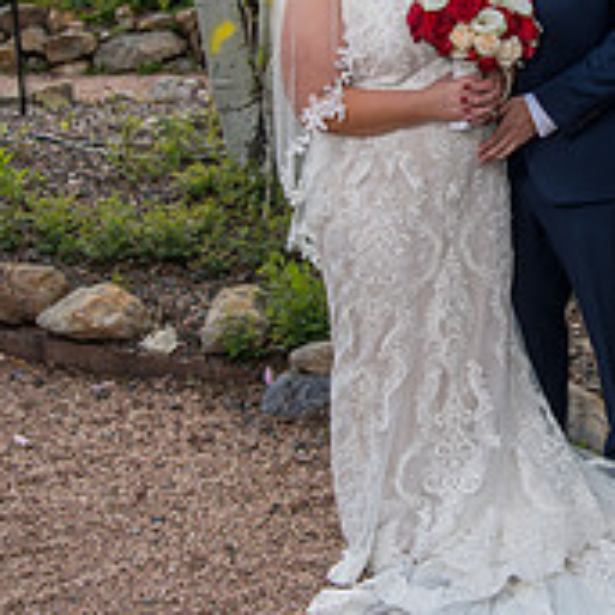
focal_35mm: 85
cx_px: 518
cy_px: 129
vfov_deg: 20.2
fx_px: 1709
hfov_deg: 20.1
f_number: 5
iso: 80
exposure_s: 1/250
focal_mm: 38
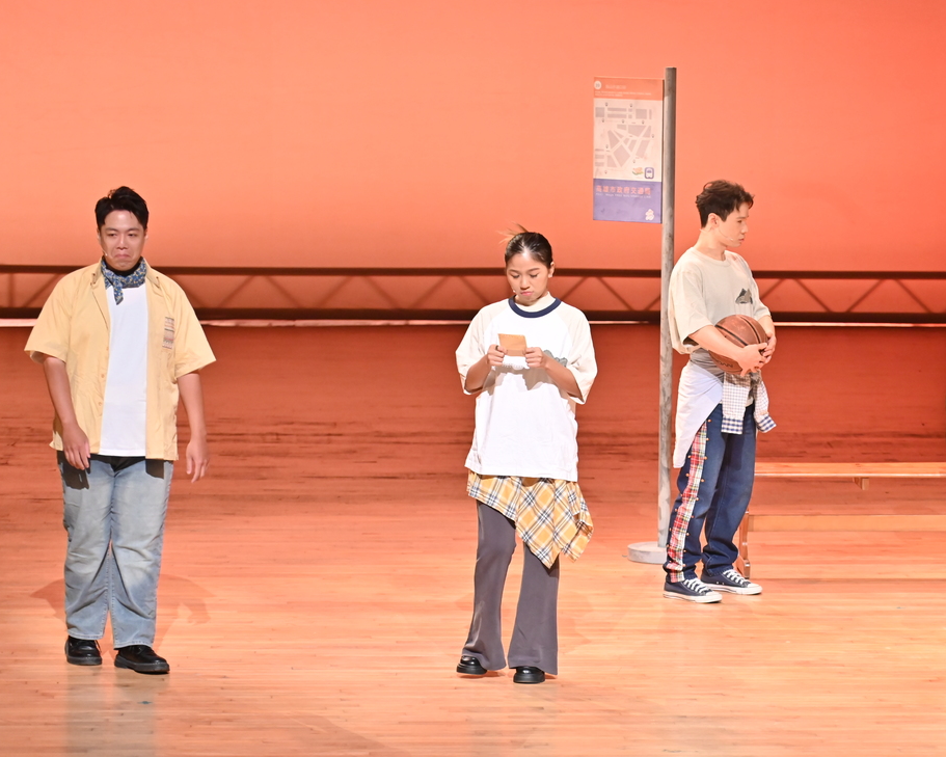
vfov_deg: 7.6
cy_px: 383
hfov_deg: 9.5
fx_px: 5712
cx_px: 541
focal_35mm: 204
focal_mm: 165
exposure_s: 1/250
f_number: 5
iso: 3200
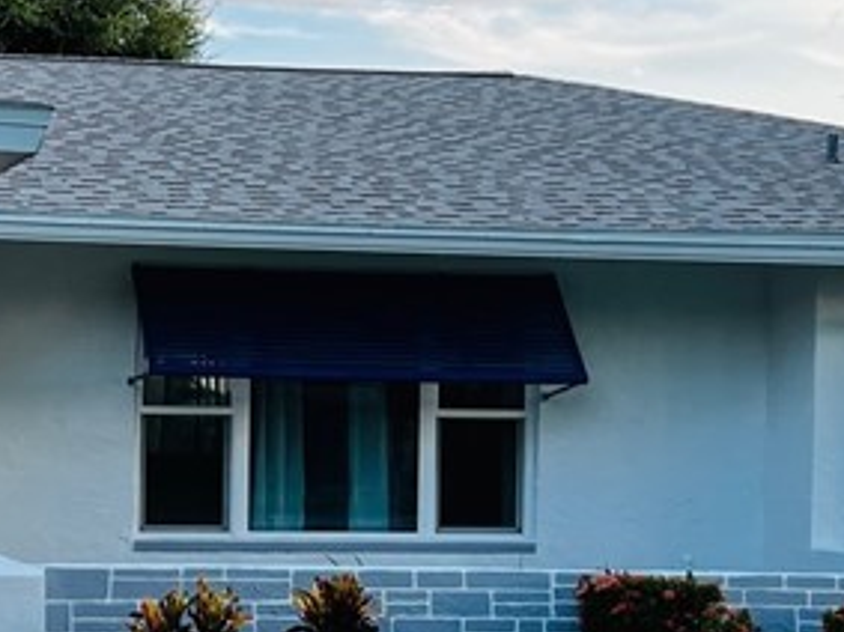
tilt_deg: -1.8
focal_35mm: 94
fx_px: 2291
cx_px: 24
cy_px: 447
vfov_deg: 15.7
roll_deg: -0.9
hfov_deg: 20.3
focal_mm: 5.7
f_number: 1.5
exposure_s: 1/371
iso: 50
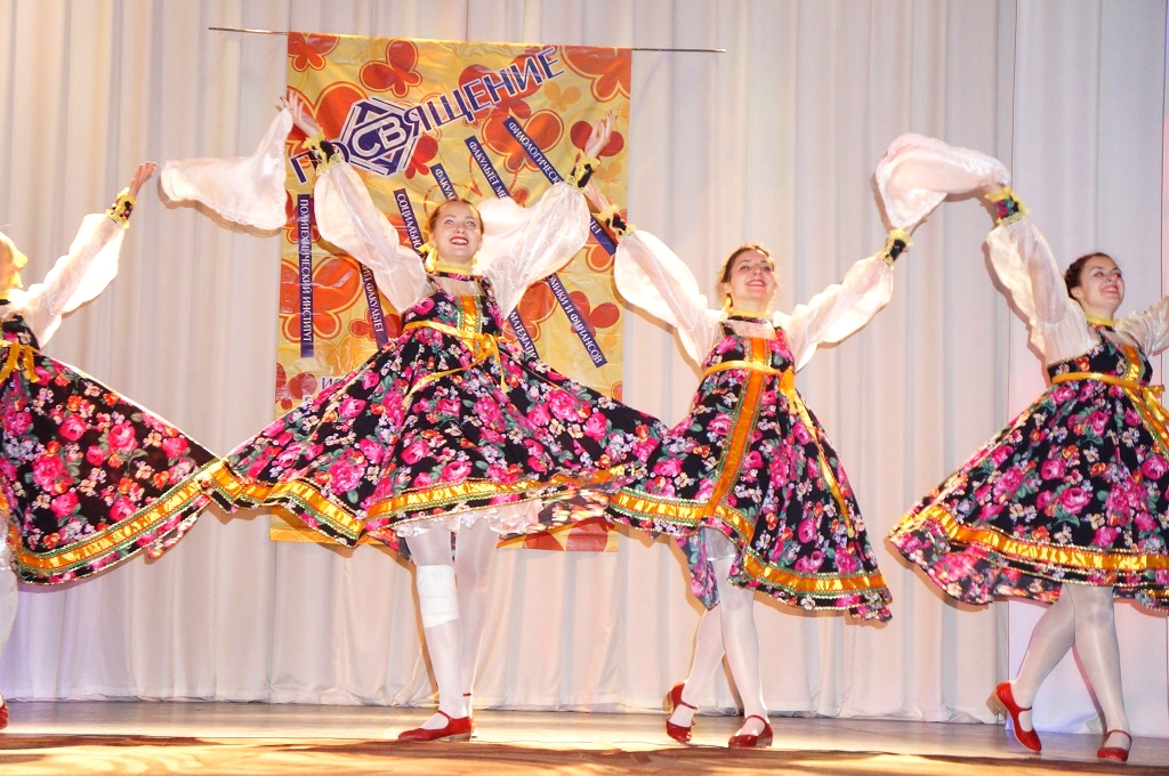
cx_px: 584
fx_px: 1946
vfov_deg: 22.6
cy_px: 388
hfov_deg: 33.4
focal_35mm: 60
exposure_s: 1/160
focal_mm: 40
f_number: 4.5
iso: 3200
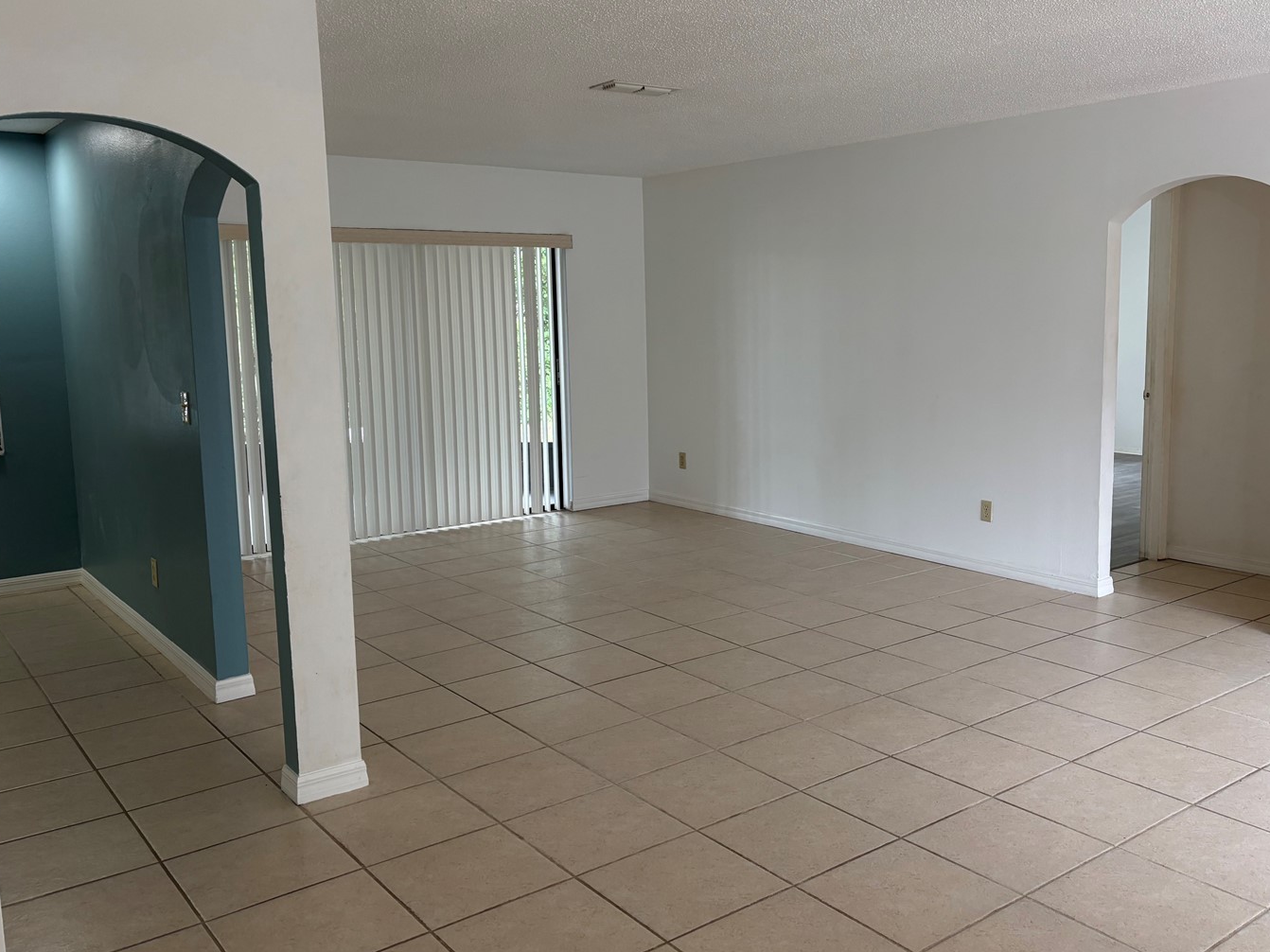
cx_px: 697
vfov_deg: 45.4
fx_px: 1137
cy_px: 446
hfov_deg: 58.2
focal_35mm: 31
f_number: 1.6
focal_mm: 5.96
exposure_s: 1/120
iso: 125
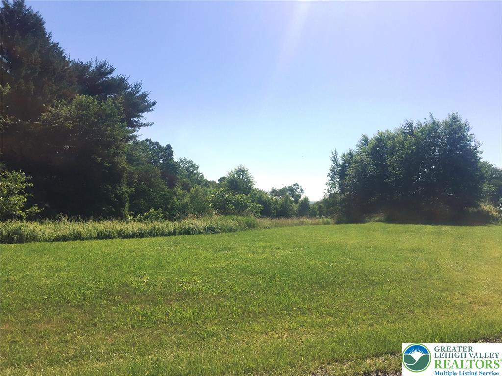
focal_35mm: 29
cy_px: 188
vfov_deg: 48.2
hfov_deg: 61.7
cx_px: 251
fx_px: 421
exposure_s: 1/2825
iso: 32
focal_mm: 4.15
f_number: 2.2
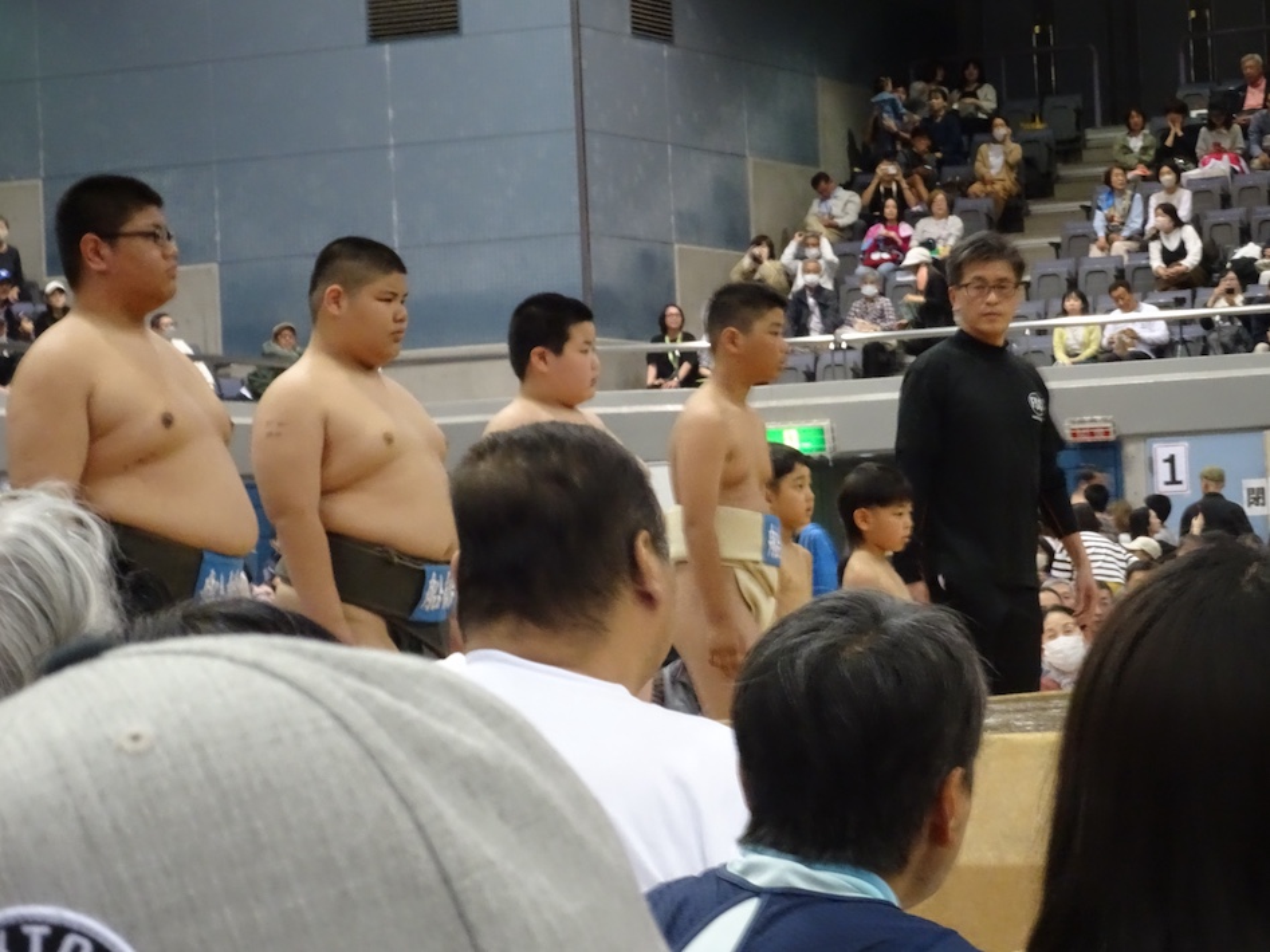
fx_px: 4806
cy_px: 476
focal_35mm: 131
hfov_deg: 15.1
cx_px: 635
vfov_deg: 11.3
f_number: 5.6
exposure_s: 1/10
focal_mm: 22.38
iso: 1000
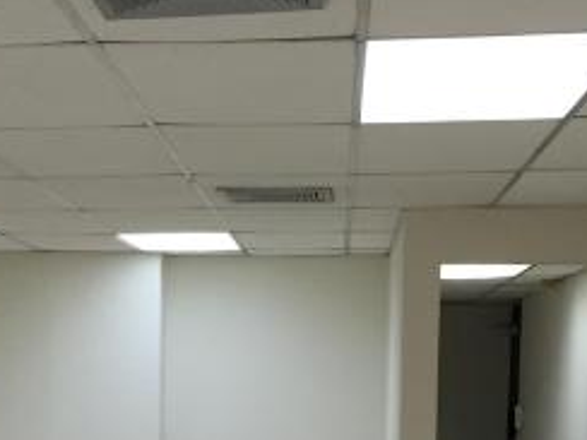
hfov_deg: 20.4
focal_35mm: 95
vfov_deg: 14.9
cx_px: 120
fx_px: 1611
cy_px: 577
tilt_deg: -6.7
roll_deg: -1.1
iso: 50
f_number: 2.2
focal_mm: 4.15
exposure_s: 1/30
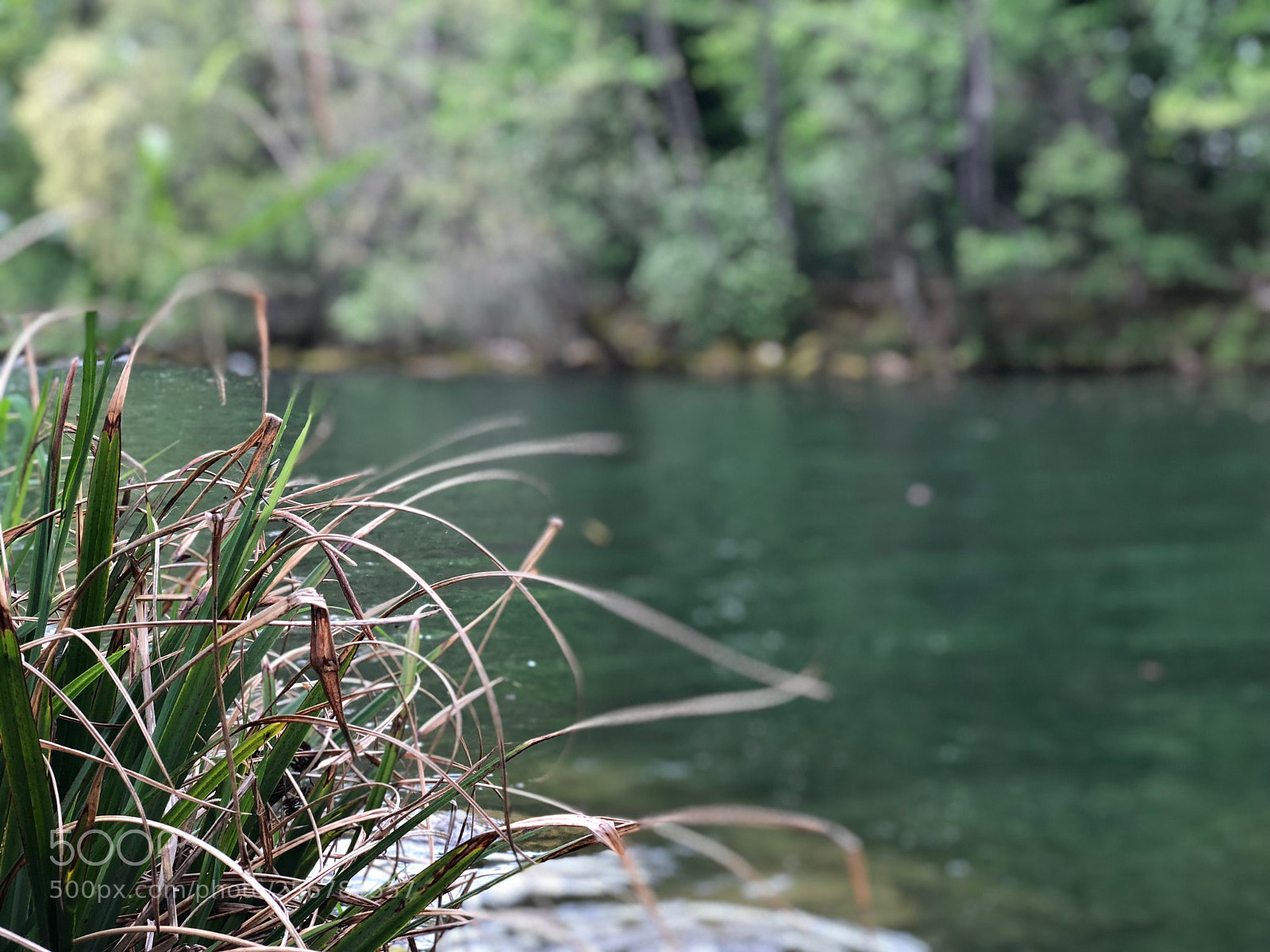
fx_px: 1908
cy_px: 476
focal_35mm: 52
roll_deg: +1.1
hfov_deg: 36.8
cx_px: 635
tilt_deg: -4.0
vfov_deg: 28.0
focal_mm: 6
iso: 32
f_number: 2.4
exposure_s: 1/60
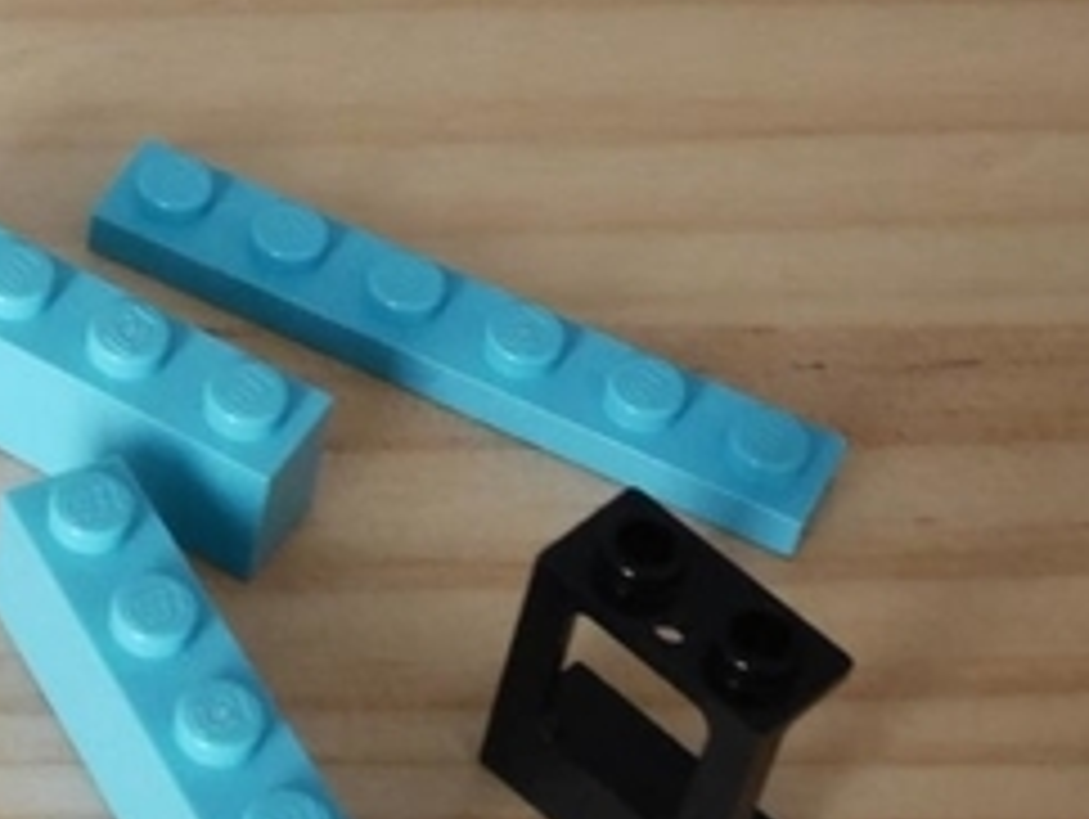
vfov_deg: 11.3
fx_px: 4157
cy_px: 407
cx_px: -382
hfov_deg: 14.2
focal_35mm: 132
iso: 2000
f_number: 10
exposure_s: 1/60
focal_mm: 20
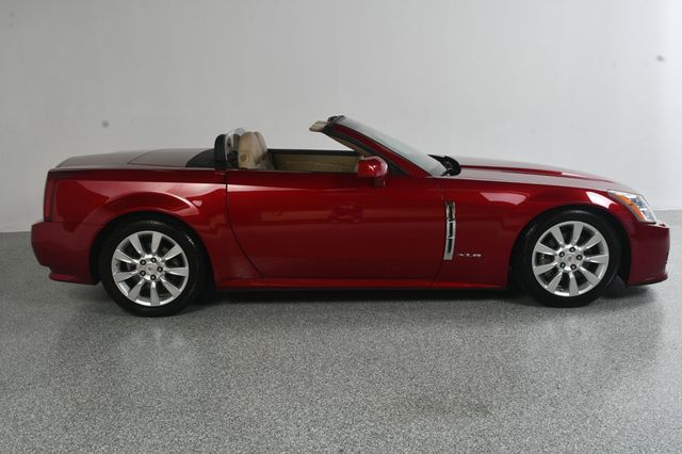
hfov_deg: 55.8
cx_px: 341
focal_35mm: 34
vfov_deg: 38.8
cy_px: 227
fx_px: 644
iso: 100
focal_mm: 23
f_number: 13
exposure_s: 1/160
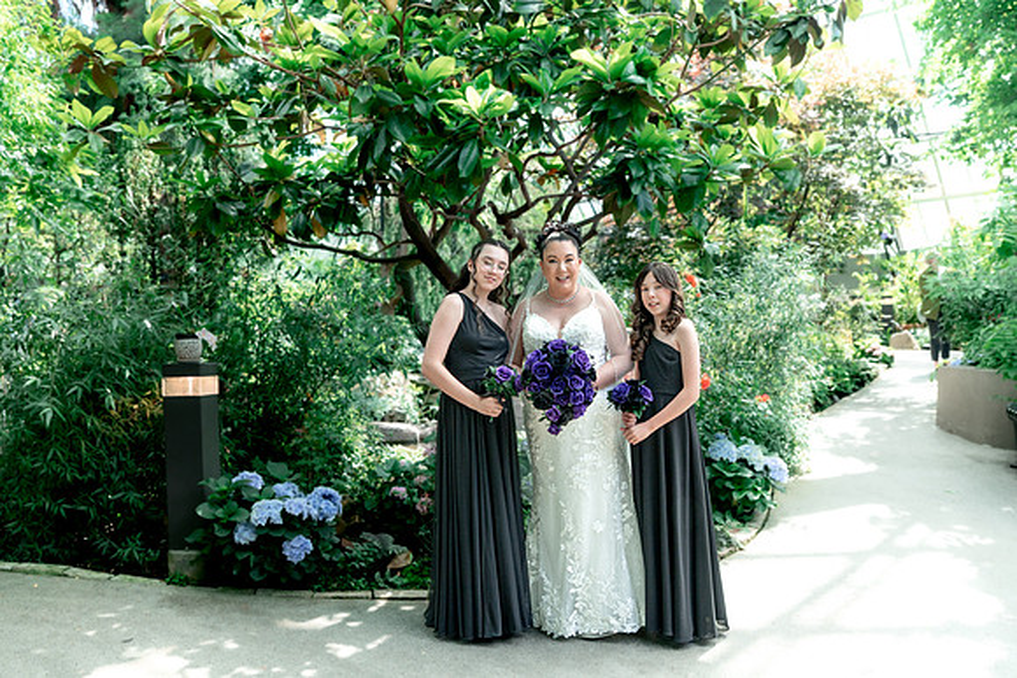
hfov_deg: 65.5
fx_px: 791
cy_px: 339
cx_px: 508
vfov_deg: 46.4
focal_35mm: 28
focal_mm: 28
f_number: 2.5
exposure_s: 1/640
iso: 400
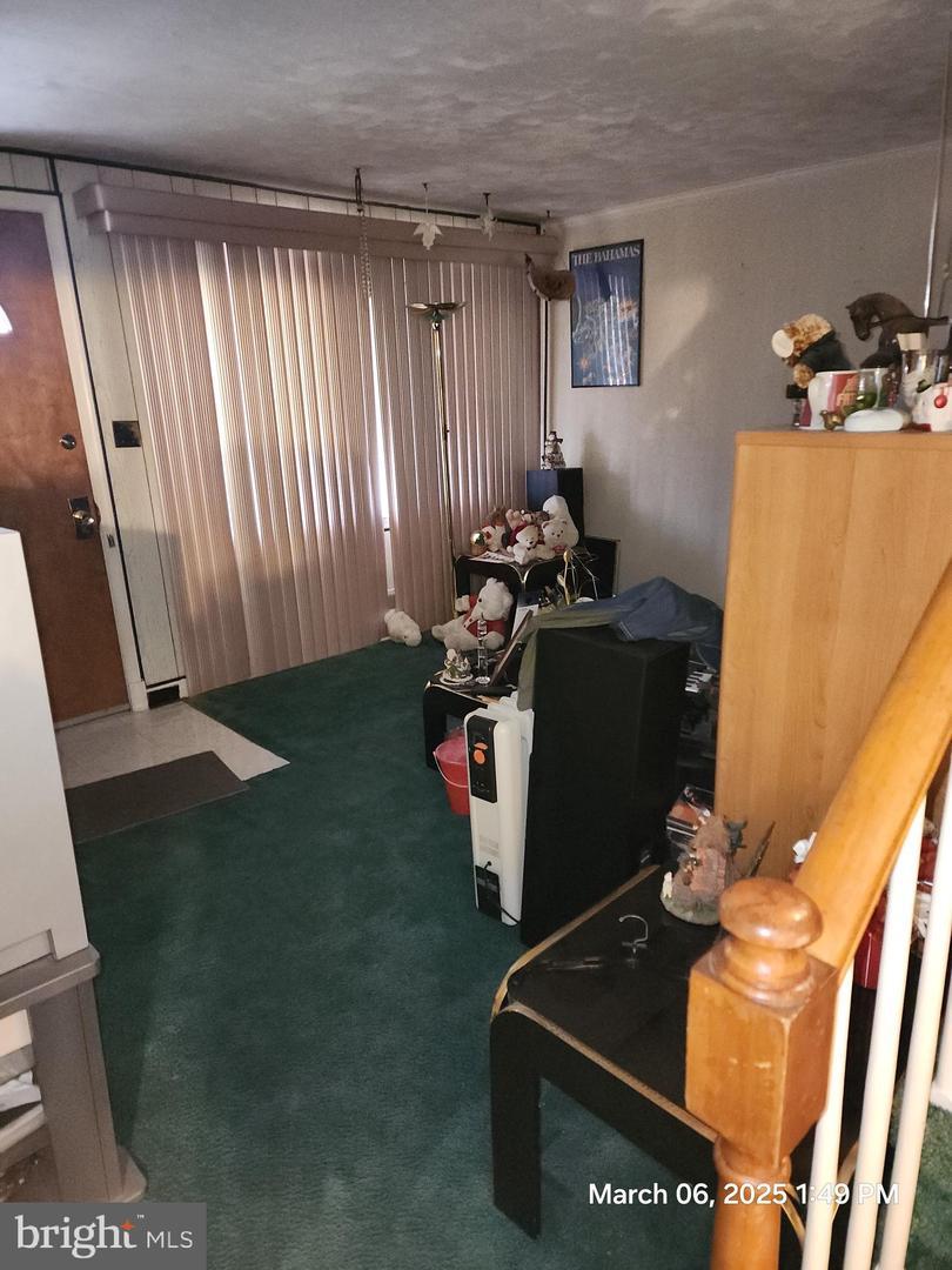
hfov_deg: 58.9
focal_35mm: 23
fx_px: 843
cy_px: 635
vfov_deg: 73.9
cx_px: 476
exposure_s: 1/8
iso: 1000
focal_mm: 6.4
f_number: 1.8
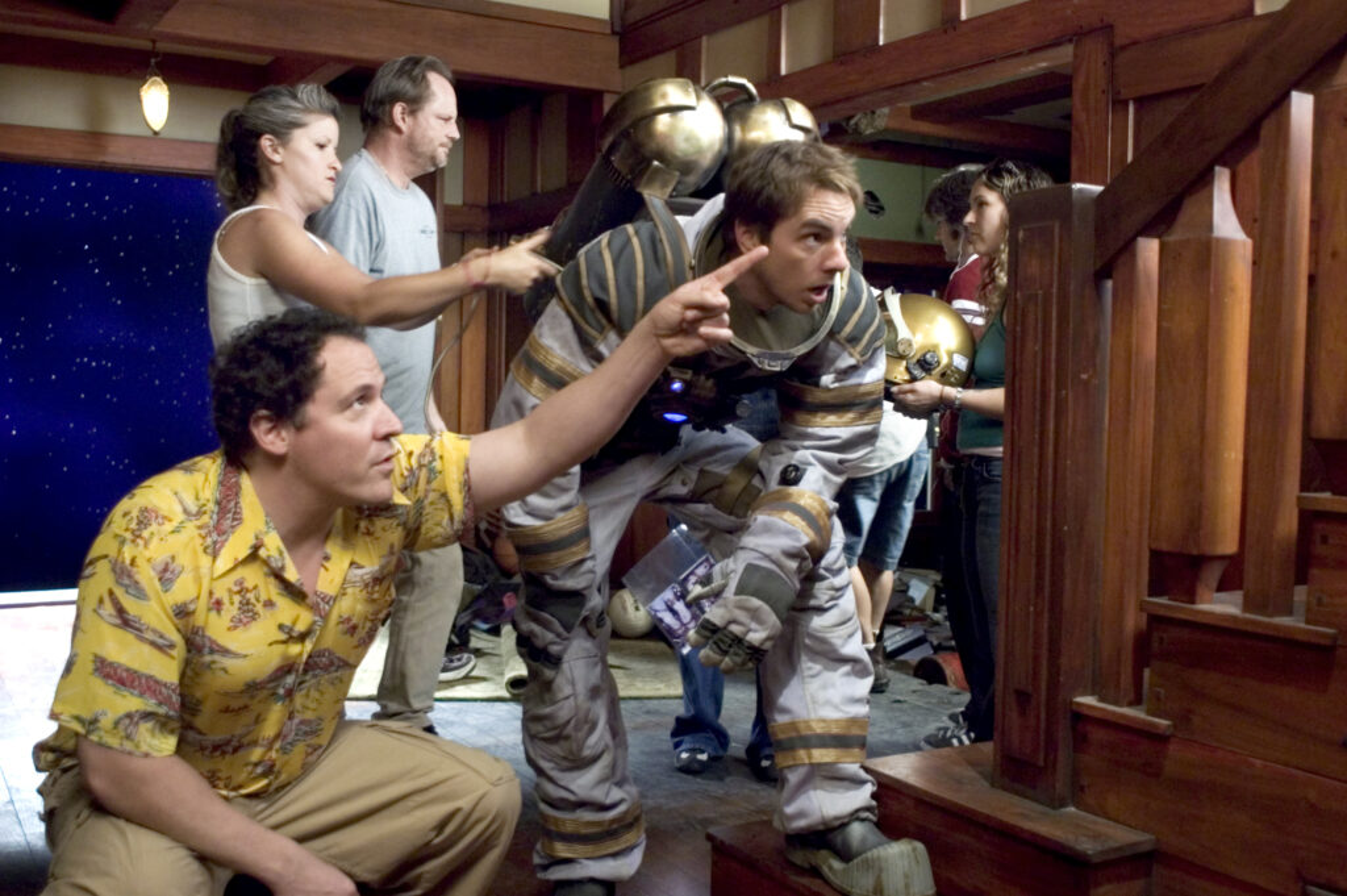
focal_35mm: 36
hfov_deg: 53.2
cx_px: 674
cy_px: 448
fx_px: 1346
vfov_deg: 36.8
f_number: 2.8
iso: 500
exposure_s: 1/60
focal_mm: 24
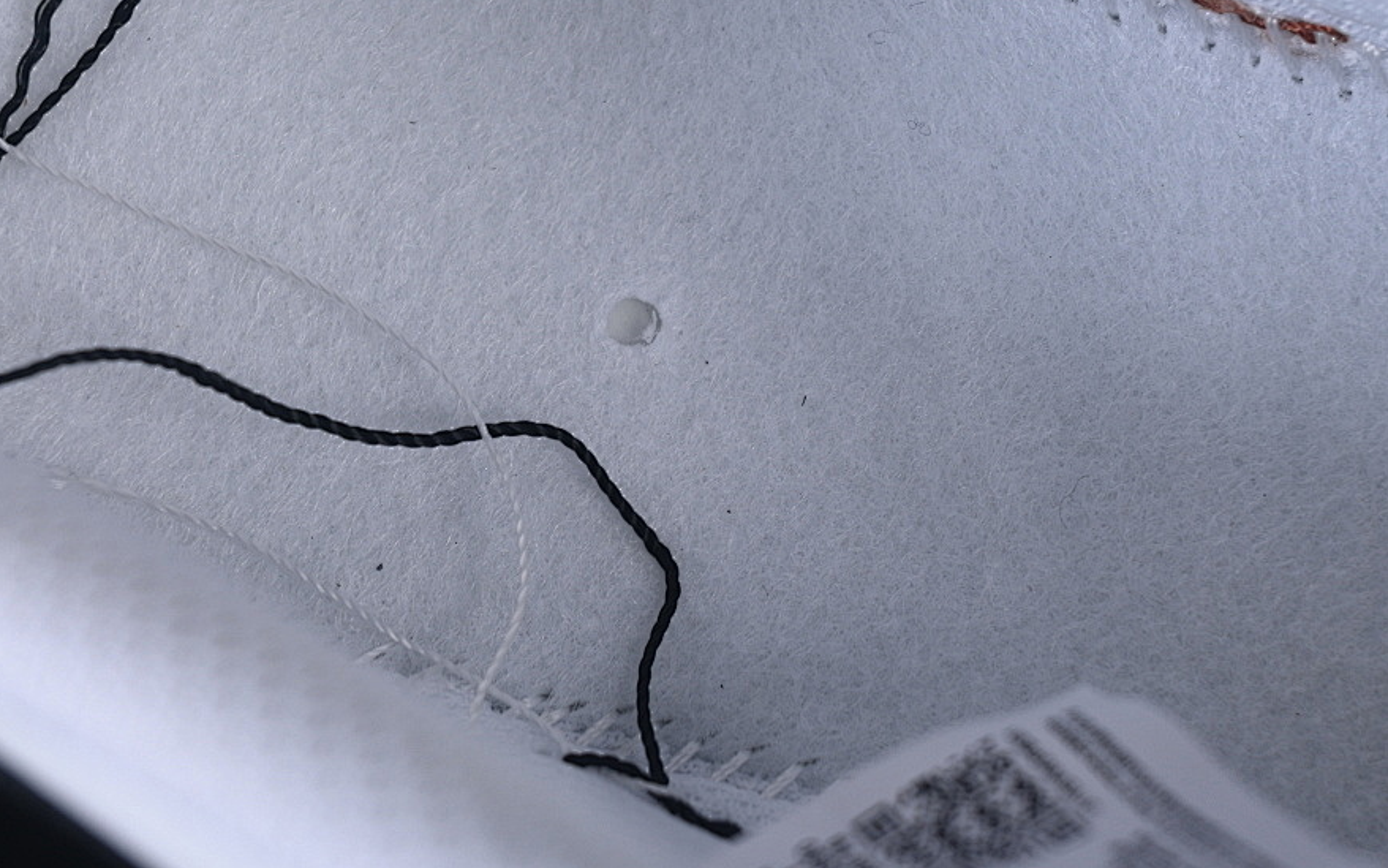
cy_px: 313
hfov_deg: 22.1
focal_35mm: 94
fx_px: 3556
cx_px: 642
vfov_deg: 13.9
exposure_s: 1/80
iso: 160
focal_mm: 50
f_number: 7.1
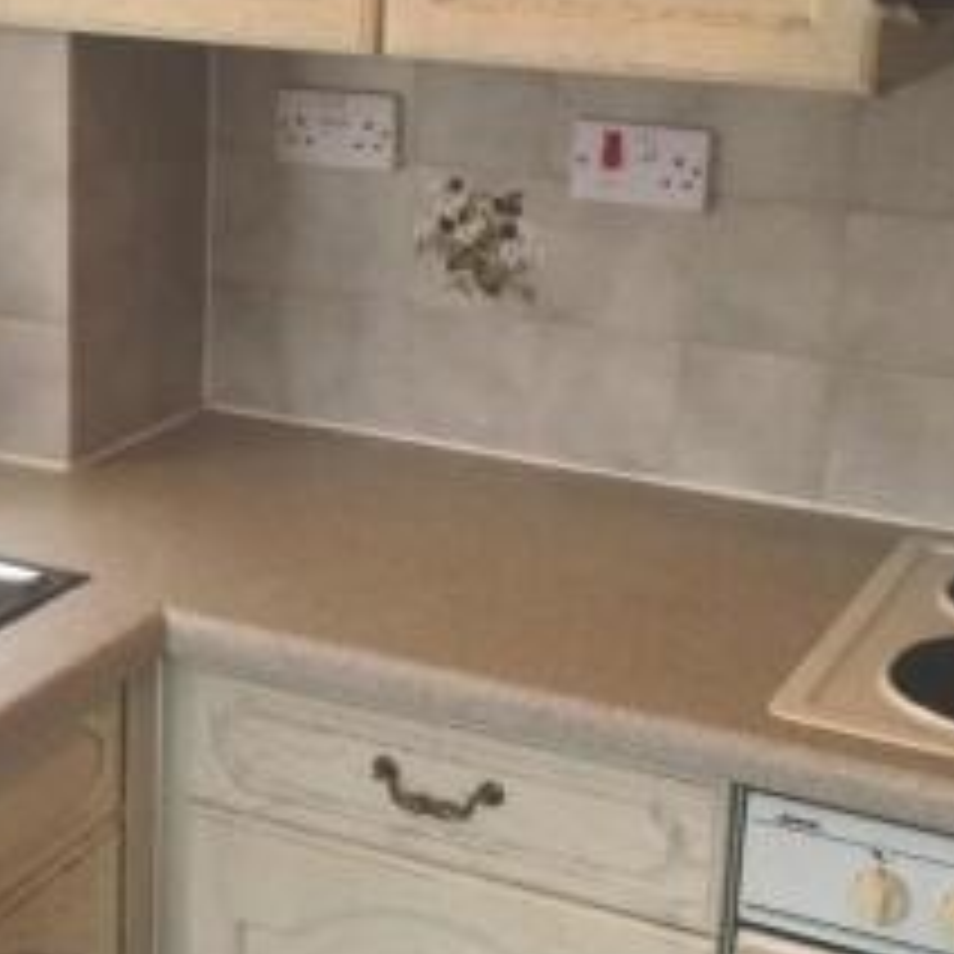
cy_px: 389
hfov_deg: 23.5
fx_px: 2276
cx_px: 250
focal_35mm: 73
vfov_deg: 23.6
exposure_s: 1/30
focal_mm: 4.12
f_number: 2.2
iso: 50
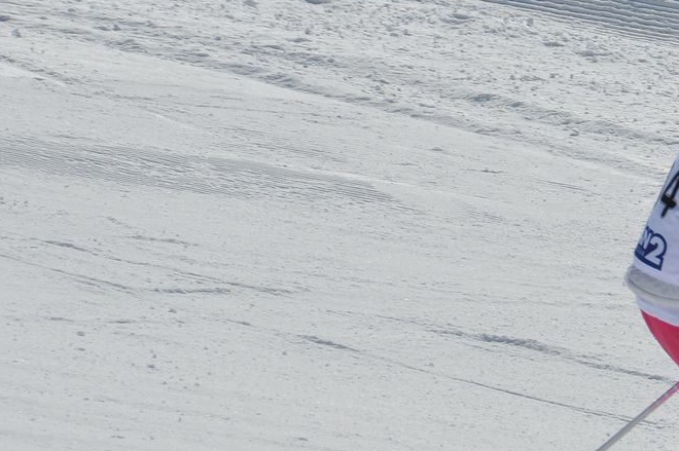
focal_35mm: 345
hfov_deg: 5.9
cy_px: 336
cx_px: 812
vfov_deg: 4.0
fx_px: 6506
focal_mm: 95
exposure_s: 1/1600
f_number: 9
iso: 200
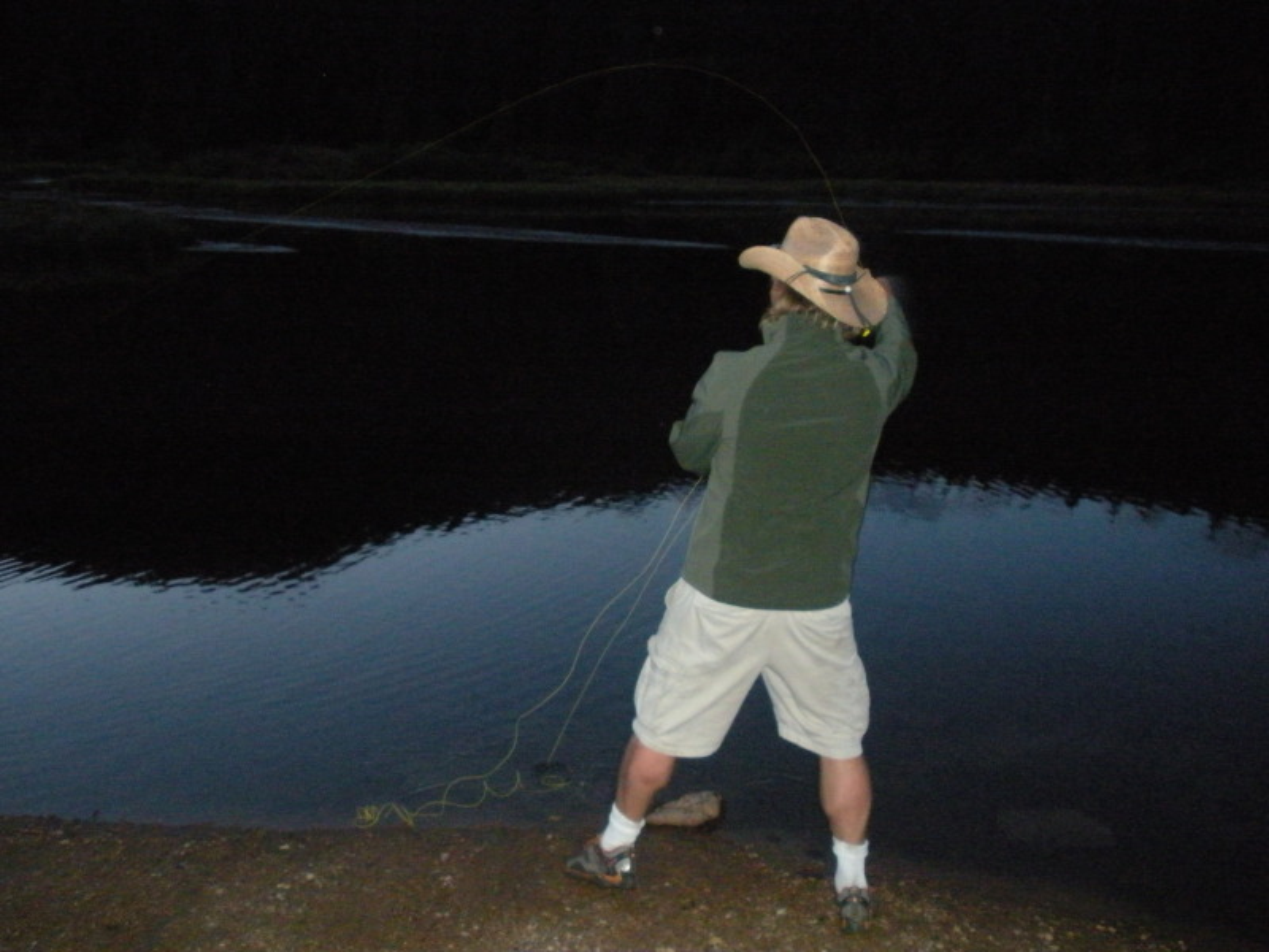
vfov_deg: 39.7
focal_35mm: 36
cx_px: 634
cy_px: 476
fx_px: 1320
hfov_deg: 51.4
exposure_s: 1/60
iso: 800
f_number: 3.5
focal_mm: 6.3
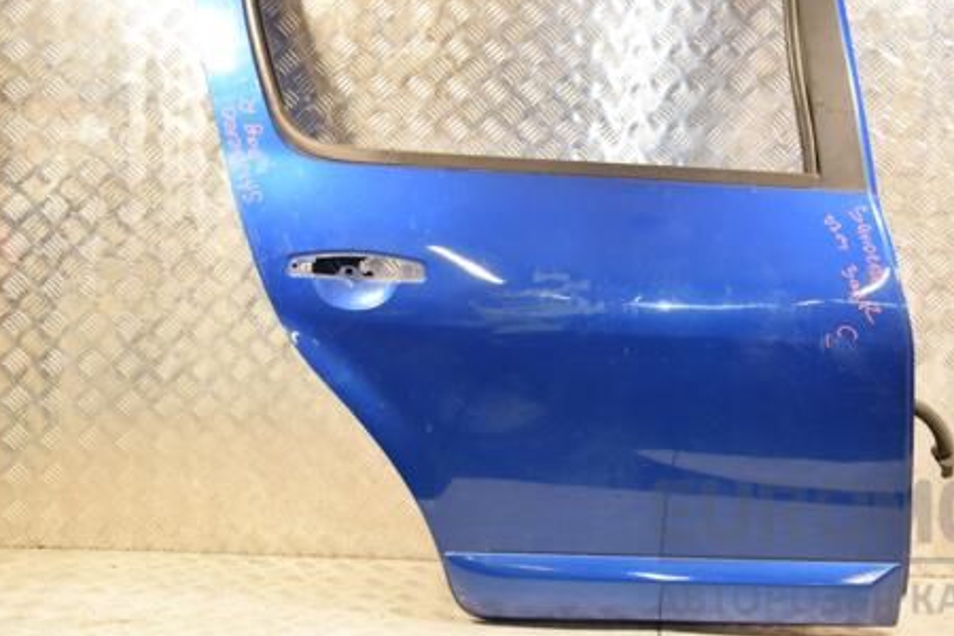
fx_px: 1484
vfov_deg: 24.1
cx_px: 613
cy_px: 229
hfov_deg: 35.4
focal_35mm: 56
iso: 800
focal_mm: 28
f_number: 5
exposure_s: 1/160
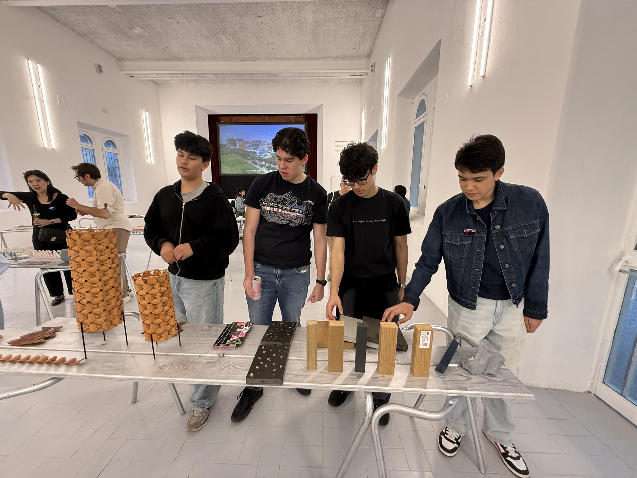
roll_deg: -0.6
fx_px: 258
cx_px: 318
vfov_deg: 85.7
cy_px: 239
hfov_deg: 102.1
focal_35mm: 14
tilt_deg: -9.3
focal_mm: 2.22
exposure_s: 1/50
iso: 200
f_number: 2.2
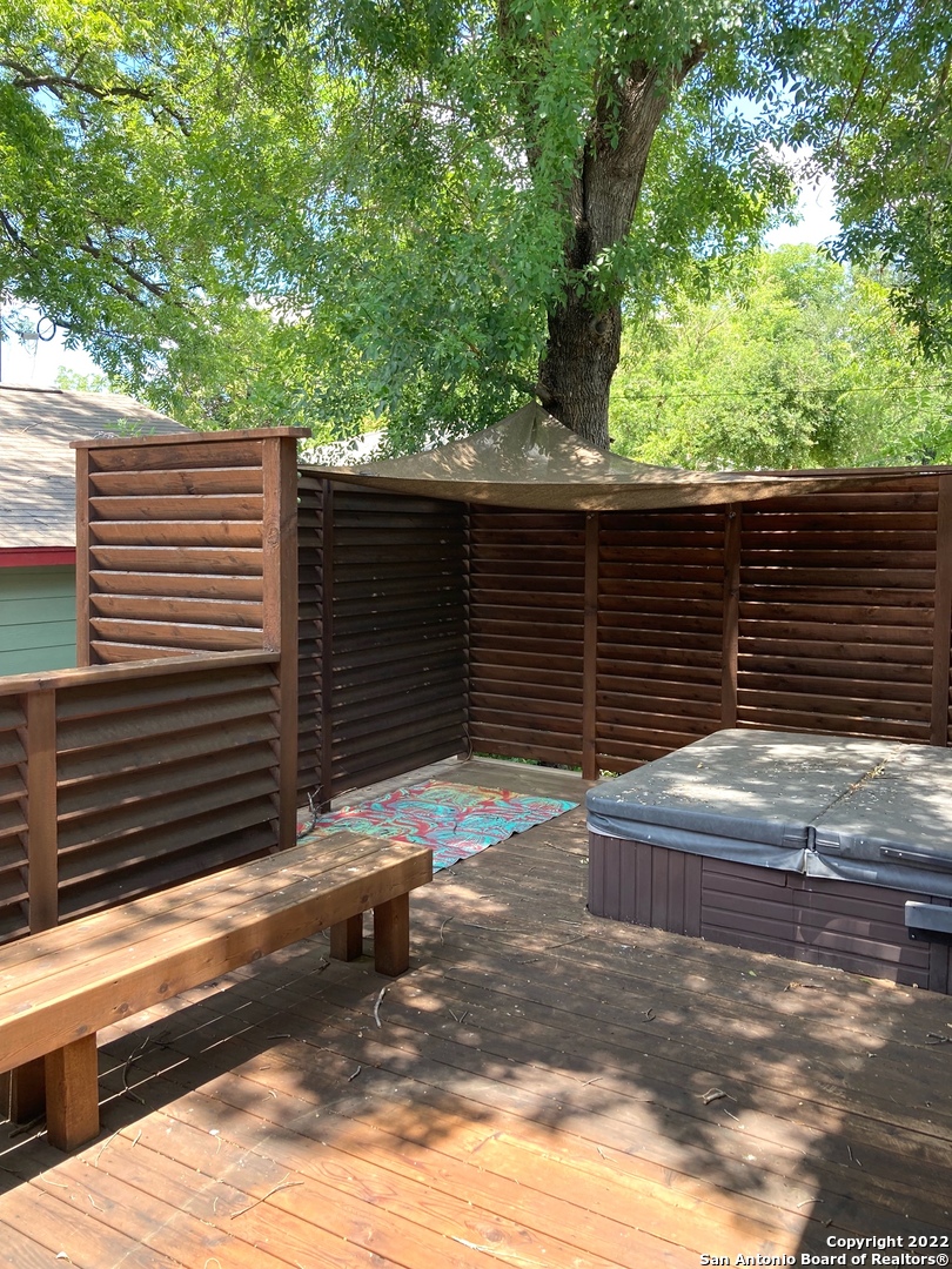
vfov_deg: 63.4
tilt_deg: -1.3
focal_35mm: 28
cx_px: 476
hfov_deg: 49.7
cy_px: 634
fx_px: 1027
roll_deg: -0.1
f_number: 1.8
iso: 20
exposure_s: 1/122
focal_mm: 3.99
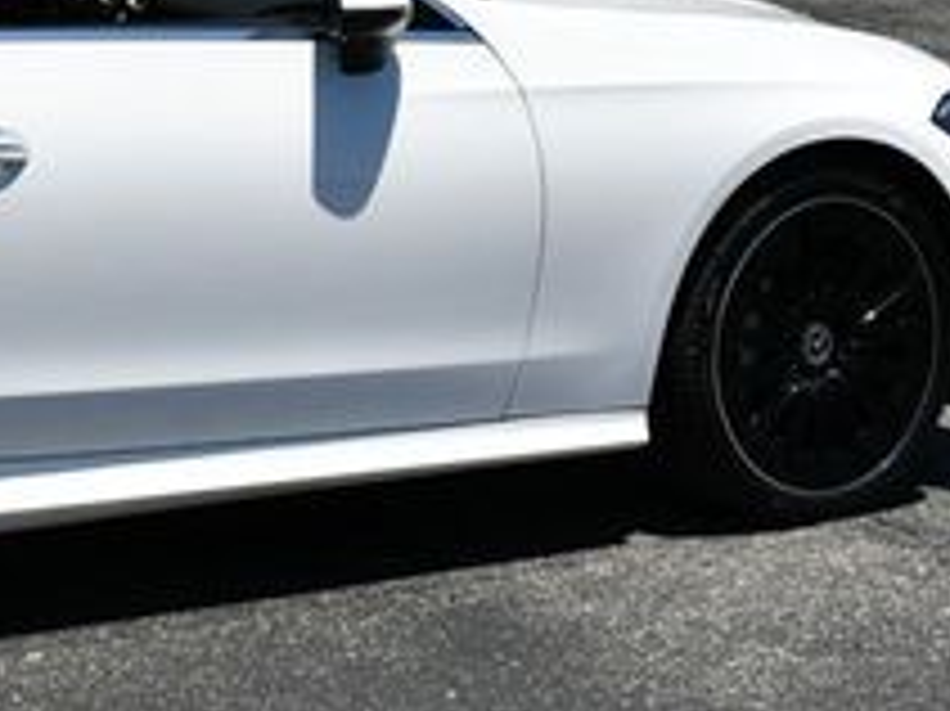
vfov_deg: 10.5
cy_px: -76
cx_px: -266
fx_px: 3840
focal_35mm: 140
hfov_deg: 13.6
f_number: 9
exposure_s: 1/320
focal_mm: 24
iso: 100
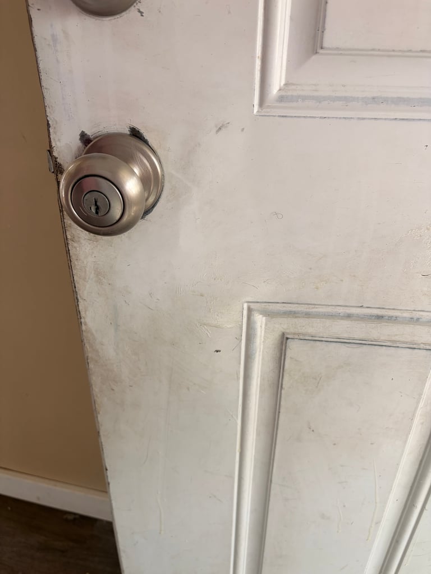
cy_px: 287
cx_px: 216
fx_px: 431
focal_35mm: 26
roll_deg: -0.1
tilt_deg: -29.3
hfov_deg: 53.1
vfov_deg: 67.3
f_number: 1.6
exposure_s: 1/121
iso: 64
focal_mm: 5.96
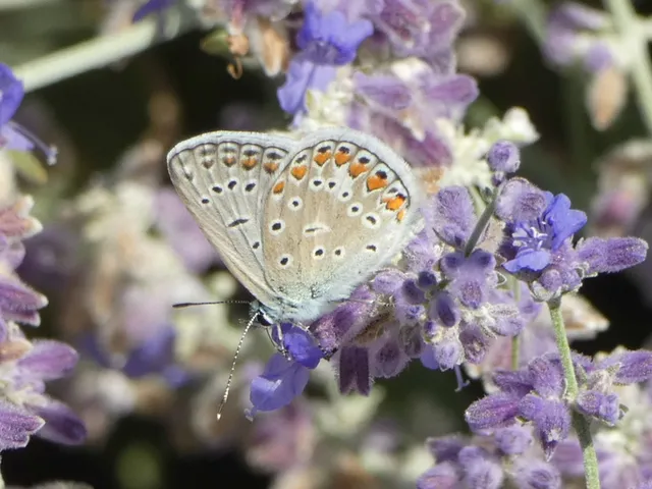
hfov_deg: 7.7
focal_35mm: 258
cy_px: 244
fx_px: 4859
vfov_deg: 5.8
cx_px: 326
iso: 80
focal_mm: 46.2
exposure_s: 1/125
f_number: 5.5
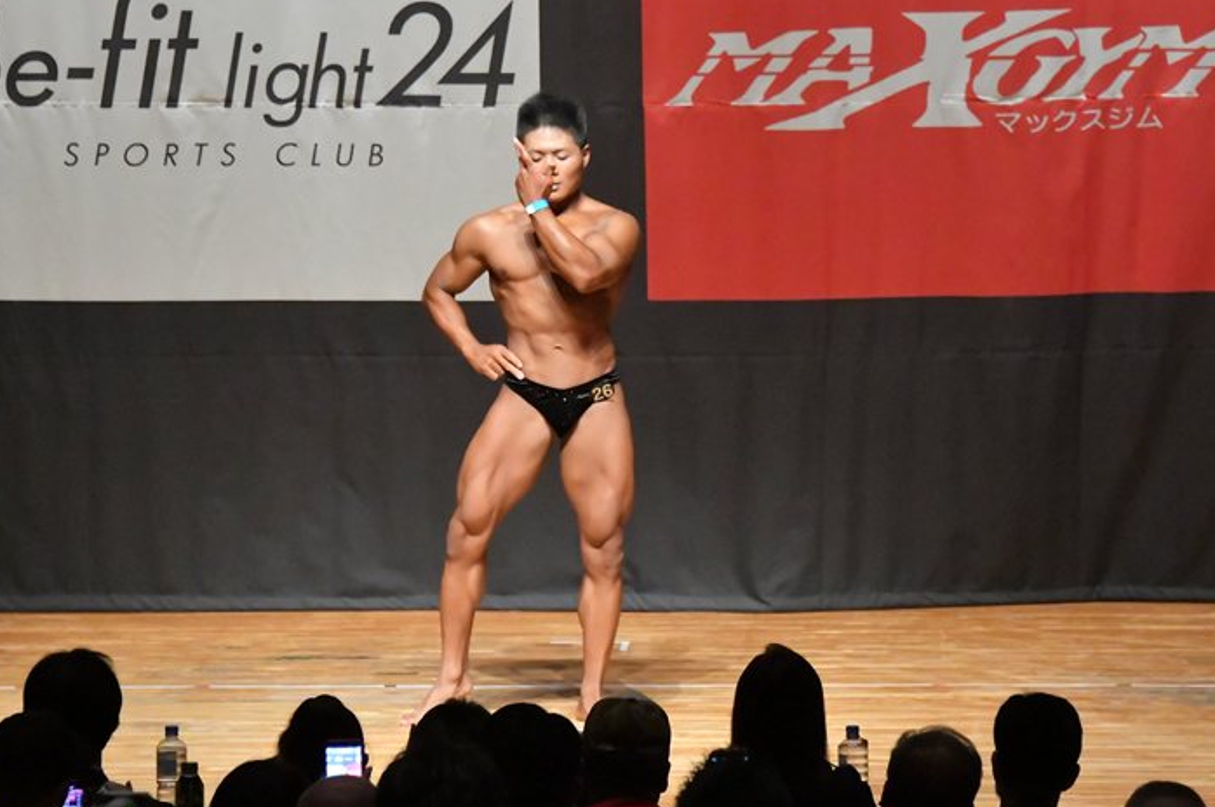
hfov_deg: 8.2
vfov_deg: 5.5
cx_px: 598
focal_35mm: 250
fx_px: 8429
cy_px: 404
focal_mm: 150
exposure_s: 1/400
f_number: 5.6
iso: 16000
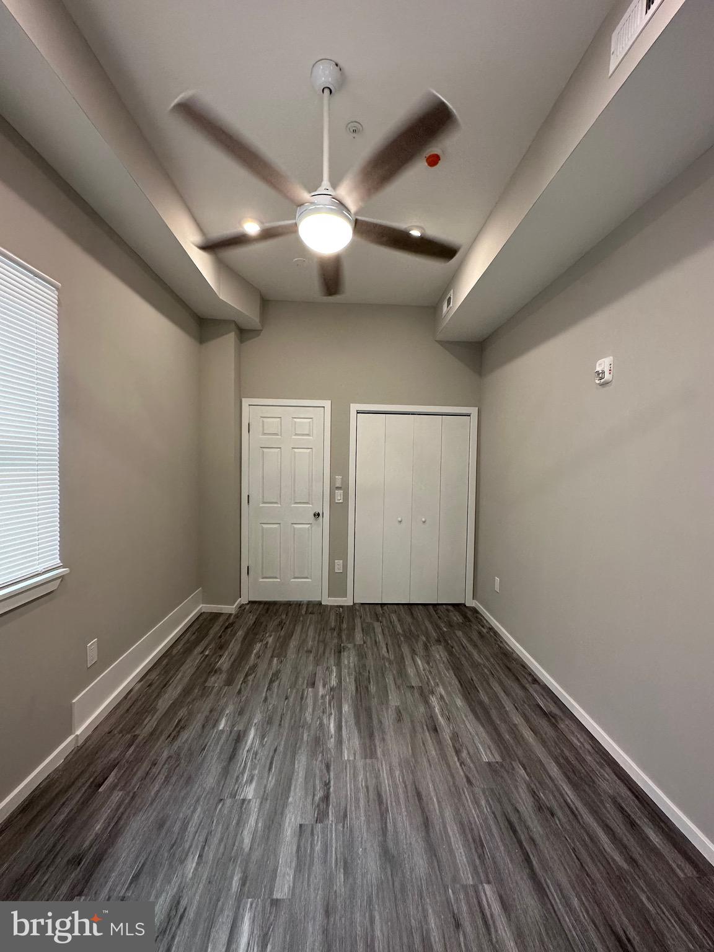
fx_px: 385
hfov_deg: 85.7
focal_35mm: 14
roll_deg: -0.7
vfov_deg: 102.1
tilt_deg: -2.1
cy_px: 476
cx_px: 357
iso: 200
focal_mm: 2.22
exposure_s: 1/120
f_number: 2.2
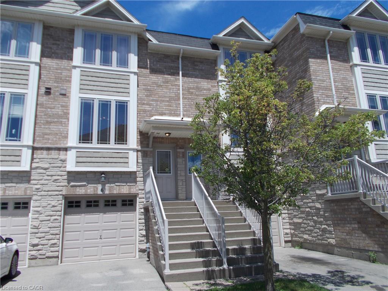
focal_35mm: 26
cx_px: 194
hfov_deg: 67.3
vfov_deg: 53.1
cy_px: 146
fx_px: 291
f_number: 8
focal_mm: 4.6
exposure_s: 1/160
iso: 80
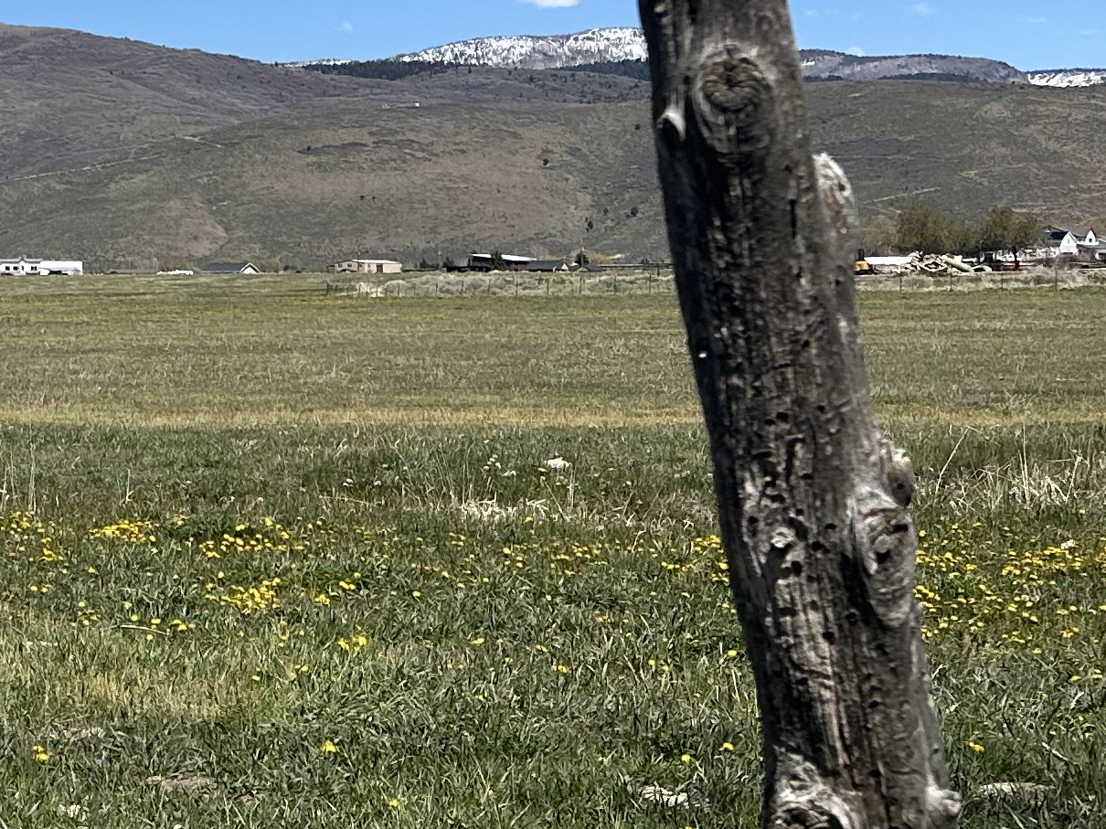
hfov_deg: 20.9
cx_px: -537
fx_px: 2556
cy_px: 202
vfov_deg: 18.3
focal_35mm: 80
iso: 80
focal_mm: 6.86
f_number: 1.78
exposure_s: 1/5848
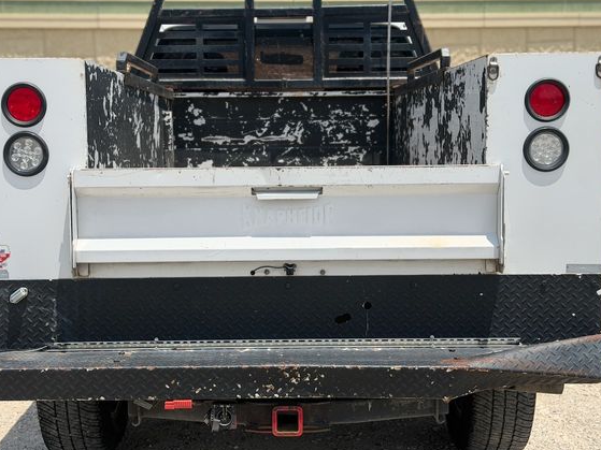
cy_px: 215
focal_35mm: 55
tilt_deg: -9.0
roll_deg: +2.1
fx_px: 955
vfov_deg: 26.5
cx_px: 286
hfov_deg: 34.9
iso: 64
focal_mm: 6.76
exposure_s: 1/6024
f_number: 1.78
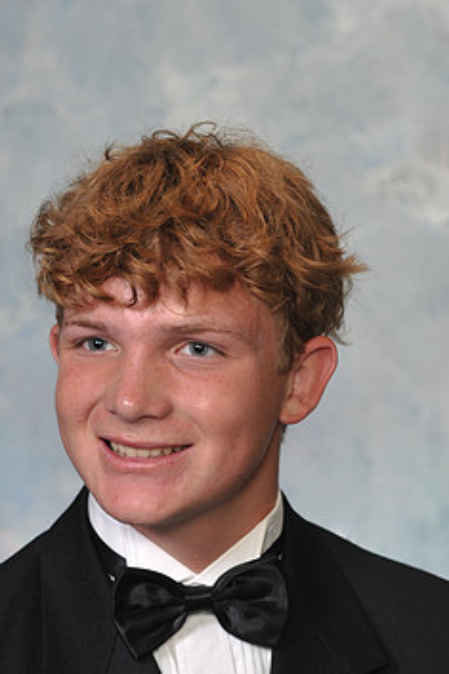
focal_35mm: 222
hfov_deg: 6.2
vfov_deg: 9.3
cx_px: 147
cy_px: 498
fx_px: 4157
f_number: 7.1
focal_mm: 135
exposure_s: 1/125
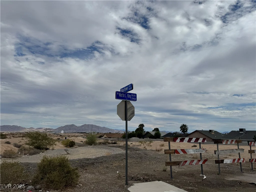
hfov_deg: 71.6
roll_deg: -1.0
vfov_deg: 56.8
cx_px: 128
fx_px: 177
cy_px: 96
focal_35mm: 24
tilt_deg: +10.6
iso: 80
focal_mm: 6.76
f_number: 1.78
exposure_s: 1/12346
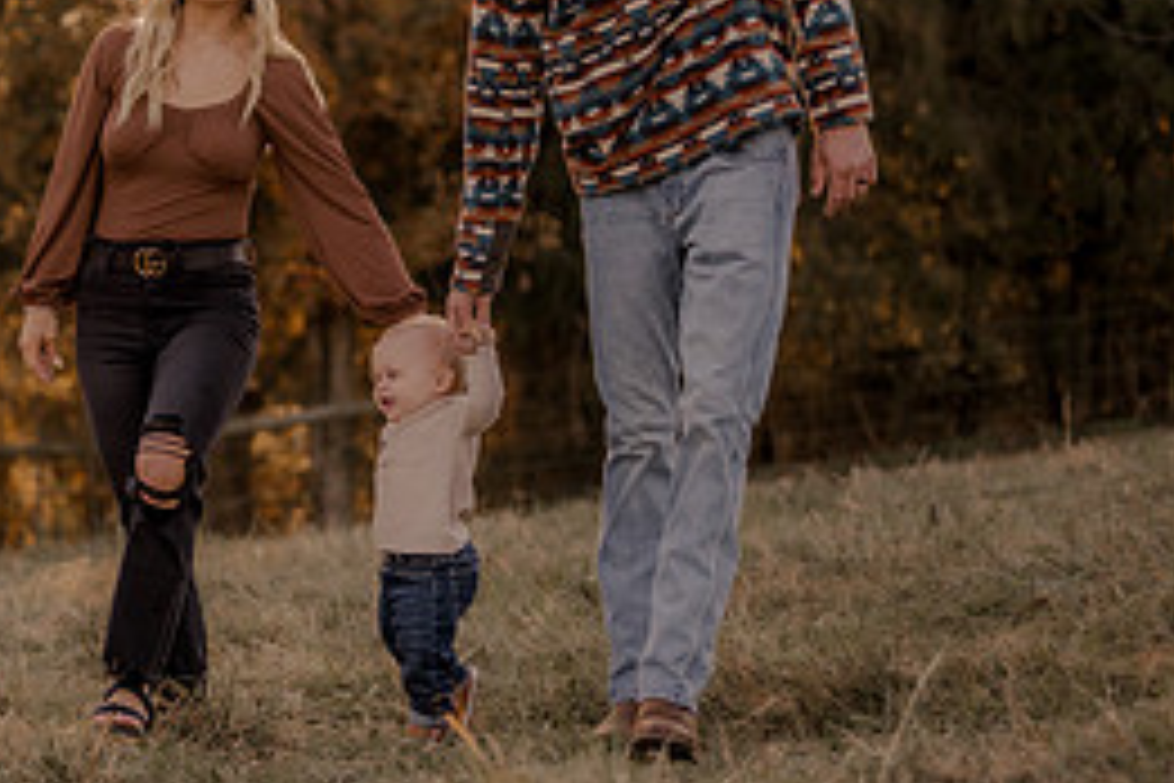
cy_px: 335
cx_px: 121
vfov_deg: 12.3
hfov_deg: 18.1
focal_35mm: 111
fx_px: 3620
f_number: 1.8
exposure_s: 1/1250
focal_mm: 50
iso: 250
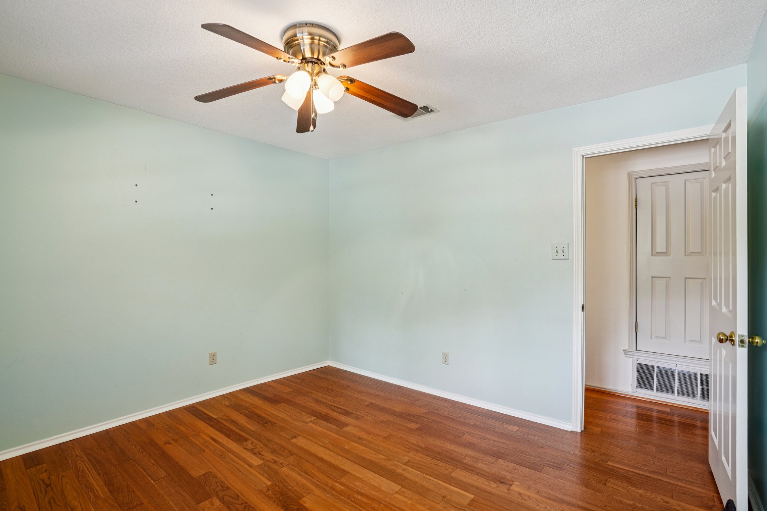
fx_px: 341
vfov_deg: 73.7
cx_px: 384
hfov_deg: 96.7
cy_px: 256
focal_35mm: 16
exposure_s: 1/8
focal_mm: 16
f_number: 8
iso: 400
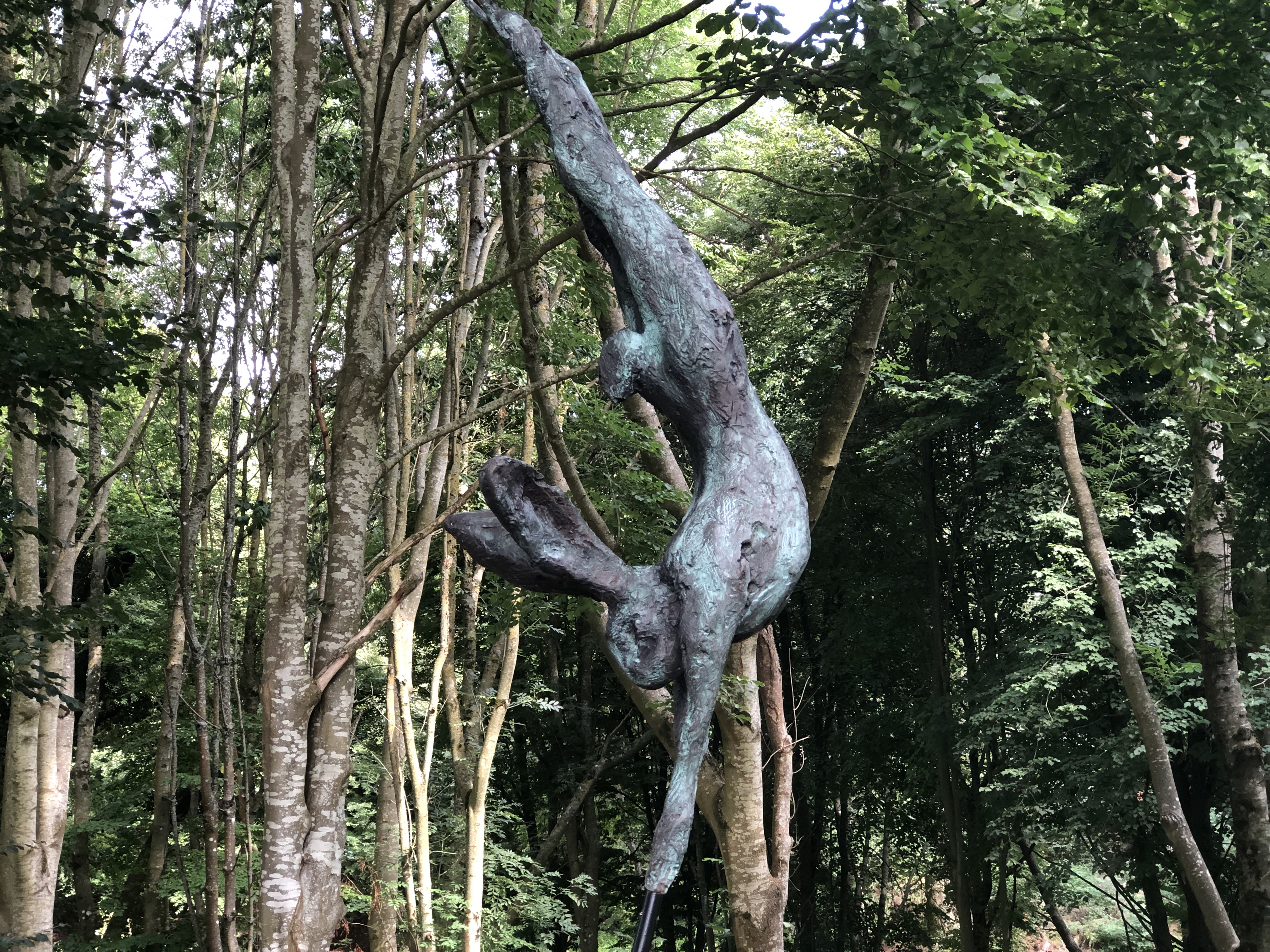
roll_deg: +2.4
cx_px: 635
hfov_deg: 33.8
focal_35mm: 57
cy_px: 476
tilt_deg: +8.4
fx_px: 2091
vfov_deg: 25.7
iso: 40
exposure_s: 1/30
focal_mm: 6.6
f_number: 2.8
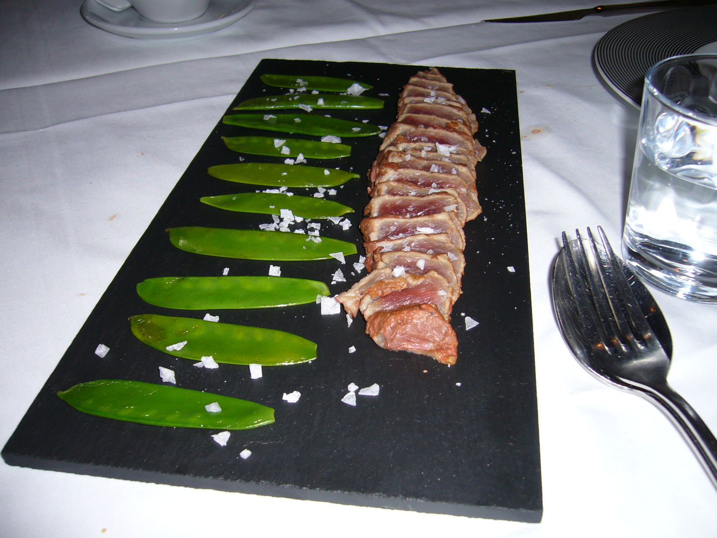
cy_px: 269
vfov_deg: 40.7
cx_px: 358
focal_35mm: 35
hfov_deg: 52.6
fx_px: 725
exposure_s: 1/60
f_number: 2.8
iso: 80
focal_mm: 5.8
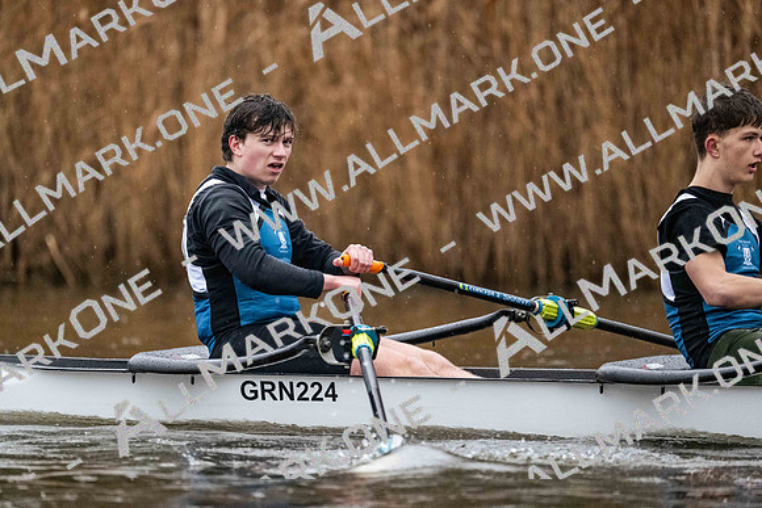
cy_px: 254
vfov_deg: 3.4
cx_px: 381
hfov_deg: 5.2
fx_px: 8468
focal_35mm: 400
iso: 7200
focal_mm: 400
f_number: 4.5
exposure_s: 1/1600
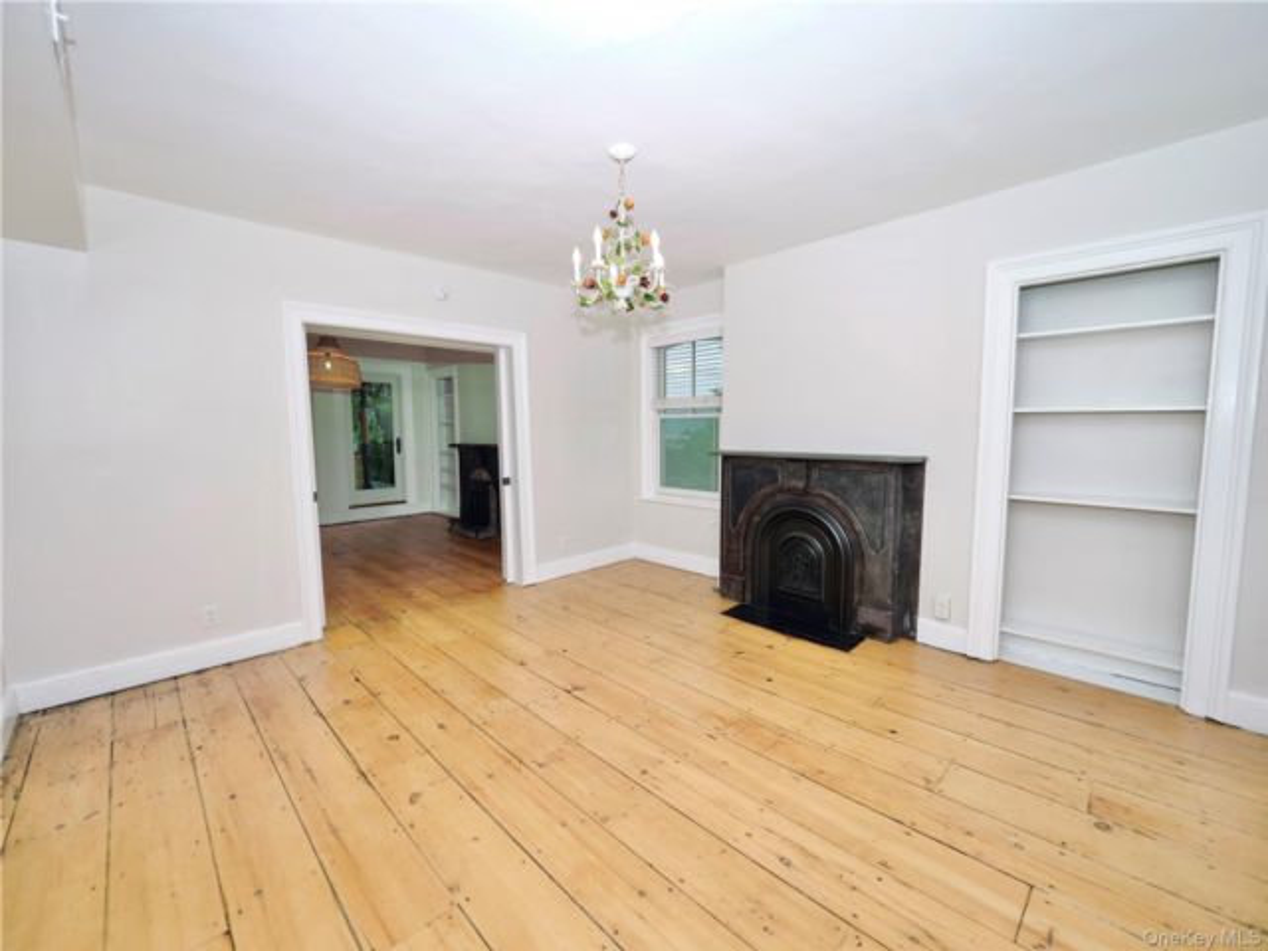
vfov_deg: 85.7
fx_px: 513
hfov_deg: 102.1
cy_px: 476
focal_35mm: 14
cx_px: 634
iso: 250
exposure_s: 1/250
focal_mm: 7
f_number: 2.8
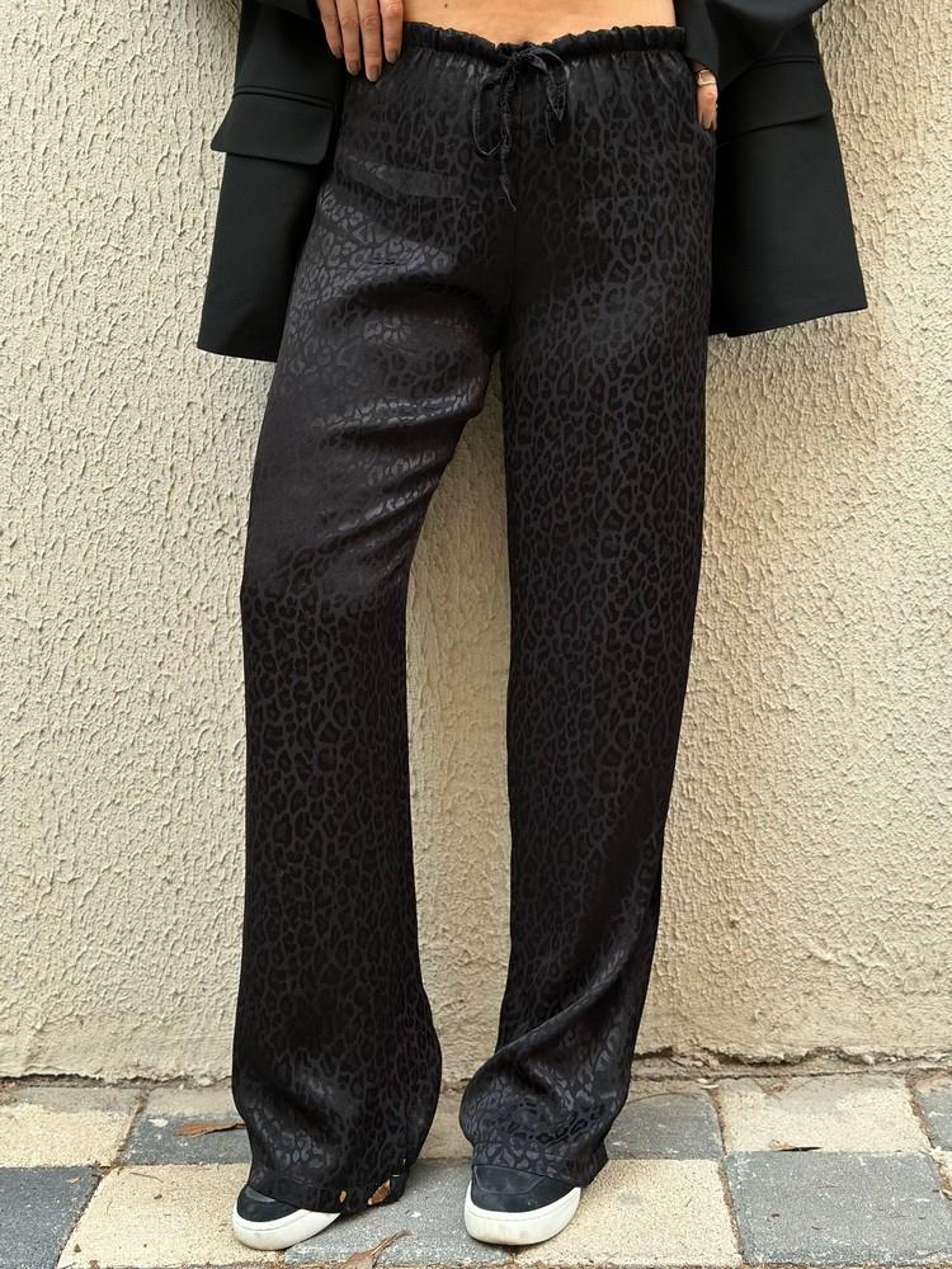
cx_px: 476
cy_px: 634
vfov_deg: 39.7
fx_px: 1760
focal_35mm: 48
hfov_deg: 30.3
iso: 125
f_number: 1.78
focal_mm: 6.86
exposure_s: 1/80
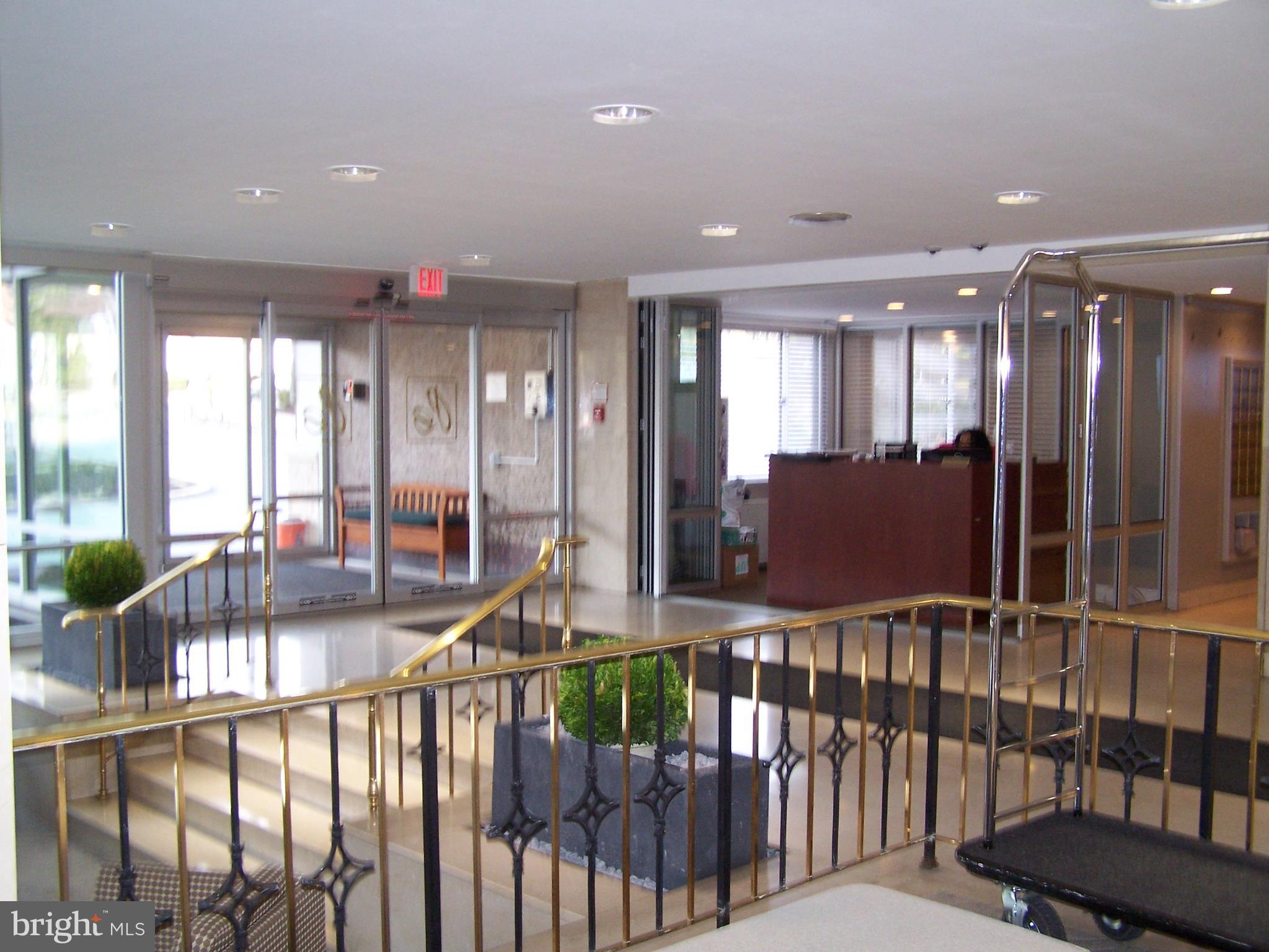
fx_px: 1393
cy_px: 476
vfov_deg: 37.7
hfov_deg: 49.0
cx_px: 634
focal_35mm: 38
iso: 140
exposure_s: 1/60
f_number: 2.8
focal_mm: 6.3
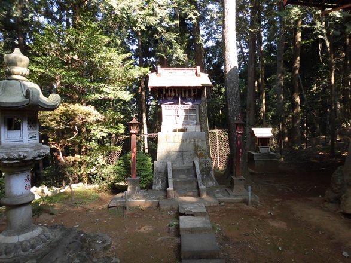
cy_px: 132
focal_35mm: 24
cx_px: 176
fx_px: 243
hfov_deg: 71.6
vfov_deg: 56.8
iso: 125
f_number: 3.1
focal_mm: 4.3
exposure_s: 1/100
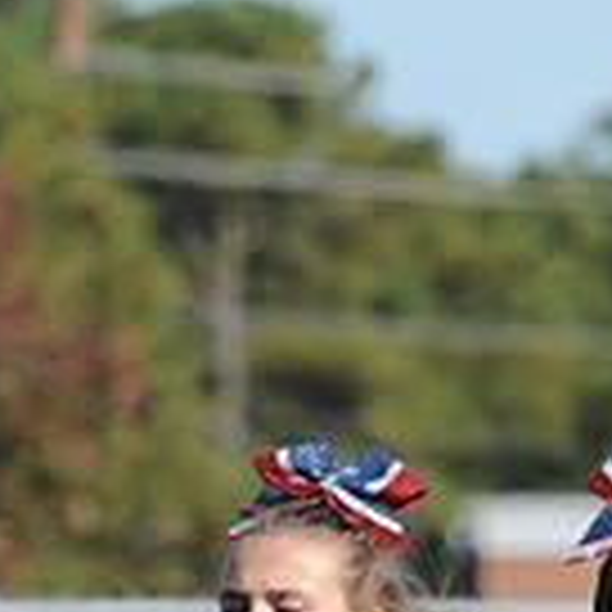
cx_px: 664
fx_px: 32524
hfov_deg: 1.1
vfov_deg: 1.1
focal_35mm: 1626
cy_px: 1197
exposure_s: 1/500
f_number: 8
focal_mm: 300
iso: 200
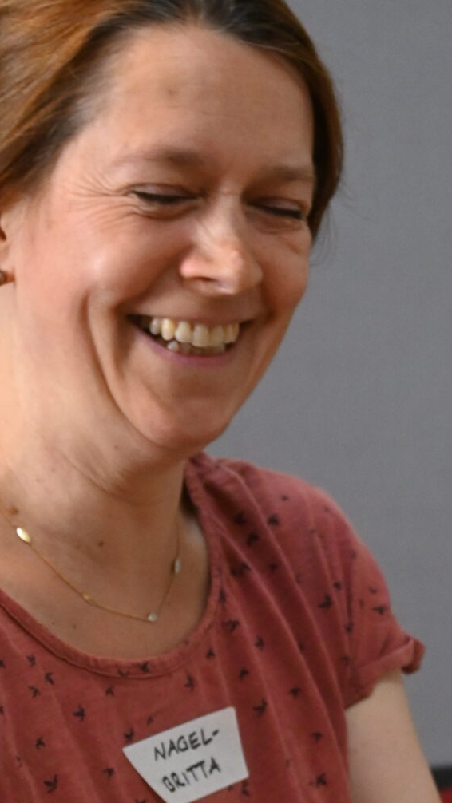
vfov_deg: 14.8
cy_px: 631
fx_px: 3068
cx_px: 558
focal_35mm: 144
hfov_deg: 8.3
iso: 1600
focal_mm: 36
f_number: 5.3
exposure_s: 1/125
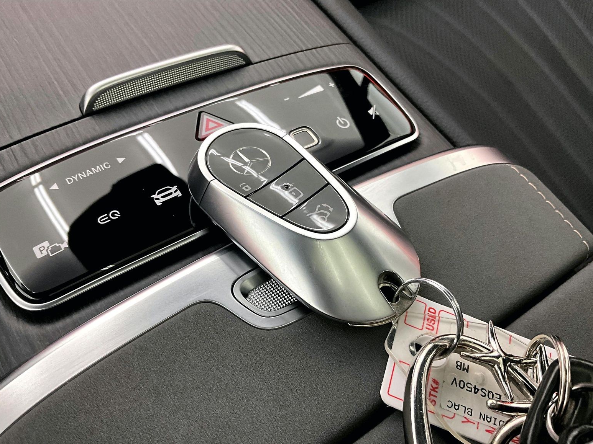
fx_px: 514
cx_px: 302
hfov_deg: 60.0
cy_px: 229
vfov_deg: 46.8
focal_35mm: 30
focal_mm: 3
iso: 200
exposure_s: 1/60
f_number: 1.8
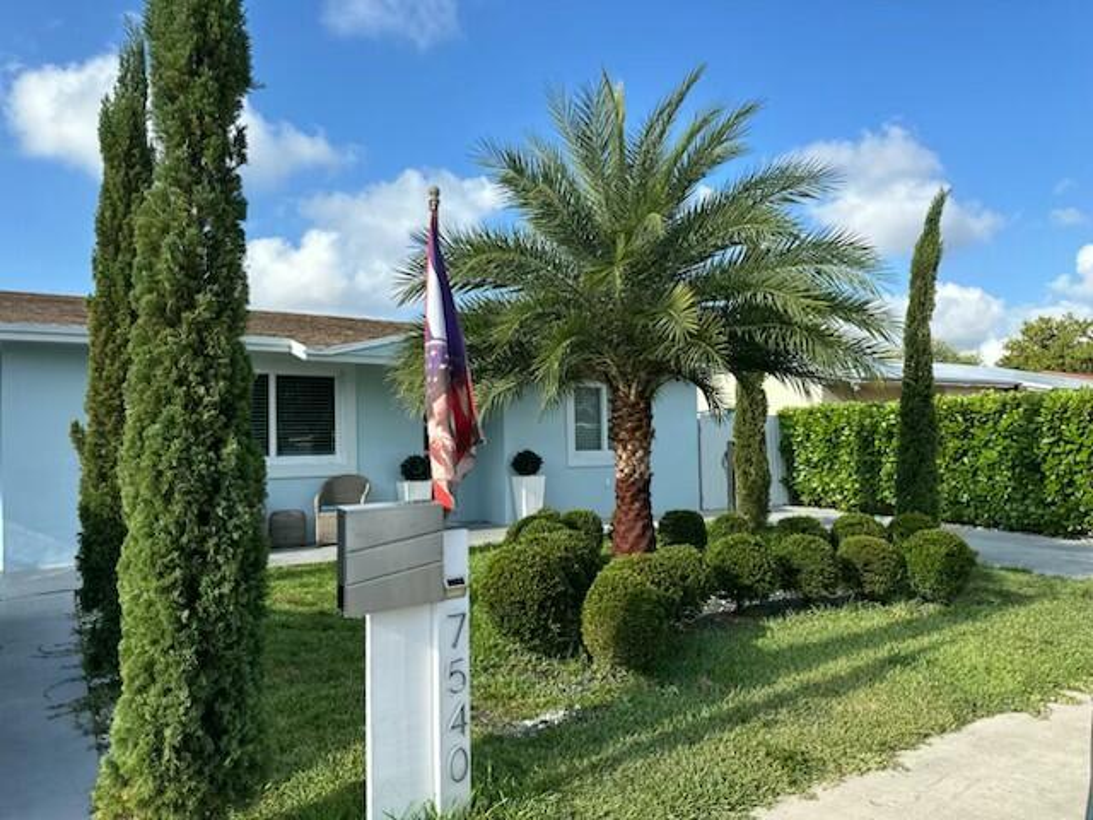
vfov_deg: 56.8
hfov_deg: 71.6
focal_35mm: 24
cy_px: 410
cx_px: 546
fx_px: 758
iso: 80
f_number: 1.78
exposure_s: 1/2591
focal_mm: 6.86
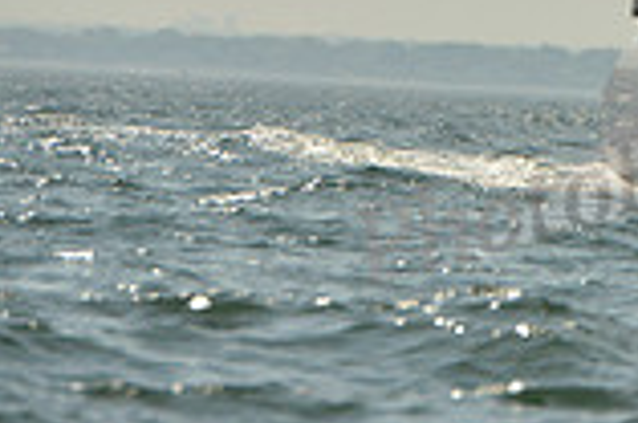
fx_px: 12451
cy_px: -87
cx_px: 1142
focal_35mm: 704
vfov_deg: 1.9
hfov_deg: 2.9
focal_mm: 190
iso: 200
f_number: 9
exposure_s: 1/1250
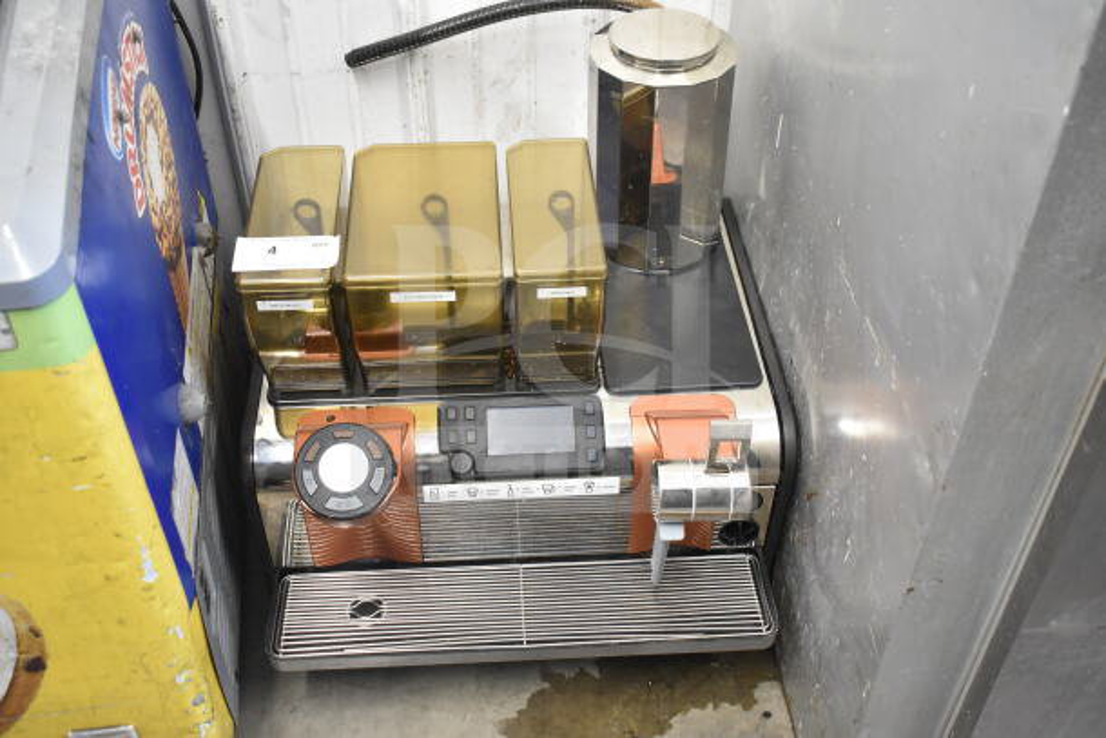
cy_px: 369
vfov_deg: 34.2
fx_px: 1198
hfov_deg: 49.5
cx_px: 553
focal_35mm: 39
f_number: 4
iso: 2000
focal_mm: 26
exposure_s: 1/40
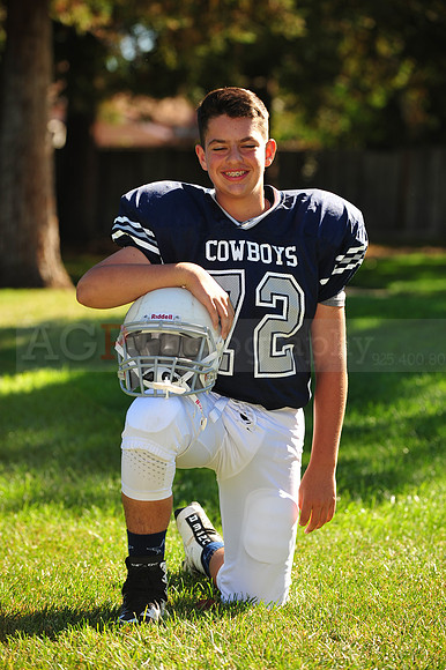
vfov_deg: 13.7
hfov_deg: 9.1
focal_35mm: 150
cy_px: 335
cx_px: 223
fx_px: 2791
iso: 200
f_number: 4.5
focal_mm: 150
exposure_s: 1/400
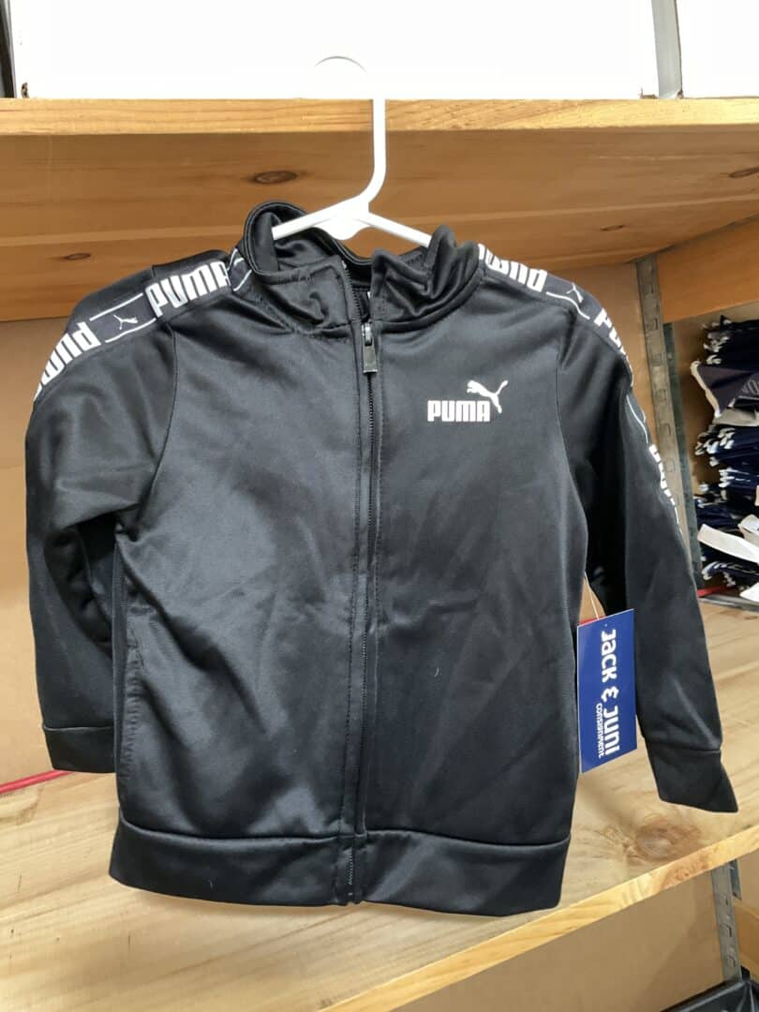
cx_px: 380
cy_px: 506
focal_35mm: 29
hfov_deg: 48.2
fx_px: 848
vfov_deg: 61.7
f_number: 1.8
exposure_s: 1/20
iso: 500
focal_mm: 3
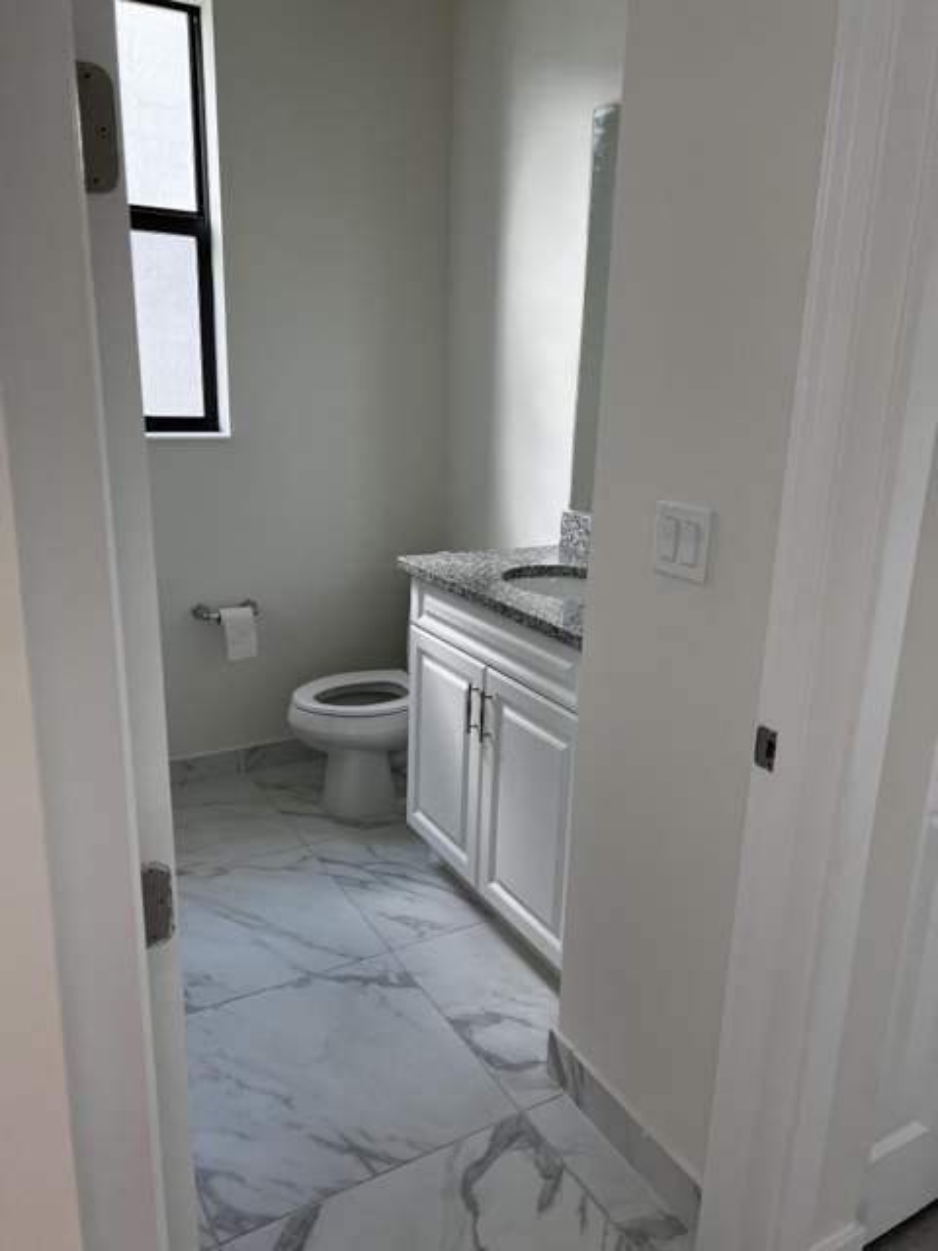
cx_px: 469
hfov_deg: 53.1
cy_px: 626
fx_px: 939
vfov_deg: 67.3
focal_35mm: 26
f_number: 1.5
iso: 100
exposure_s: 1/121
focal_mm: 5.7
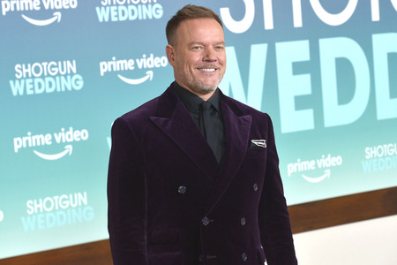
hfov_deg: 17.1
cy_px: 132
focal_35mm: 120
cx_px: 198
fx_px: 1323
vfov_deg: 11.4
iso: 2000
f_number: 6.3
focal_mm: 120
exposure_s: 1/320
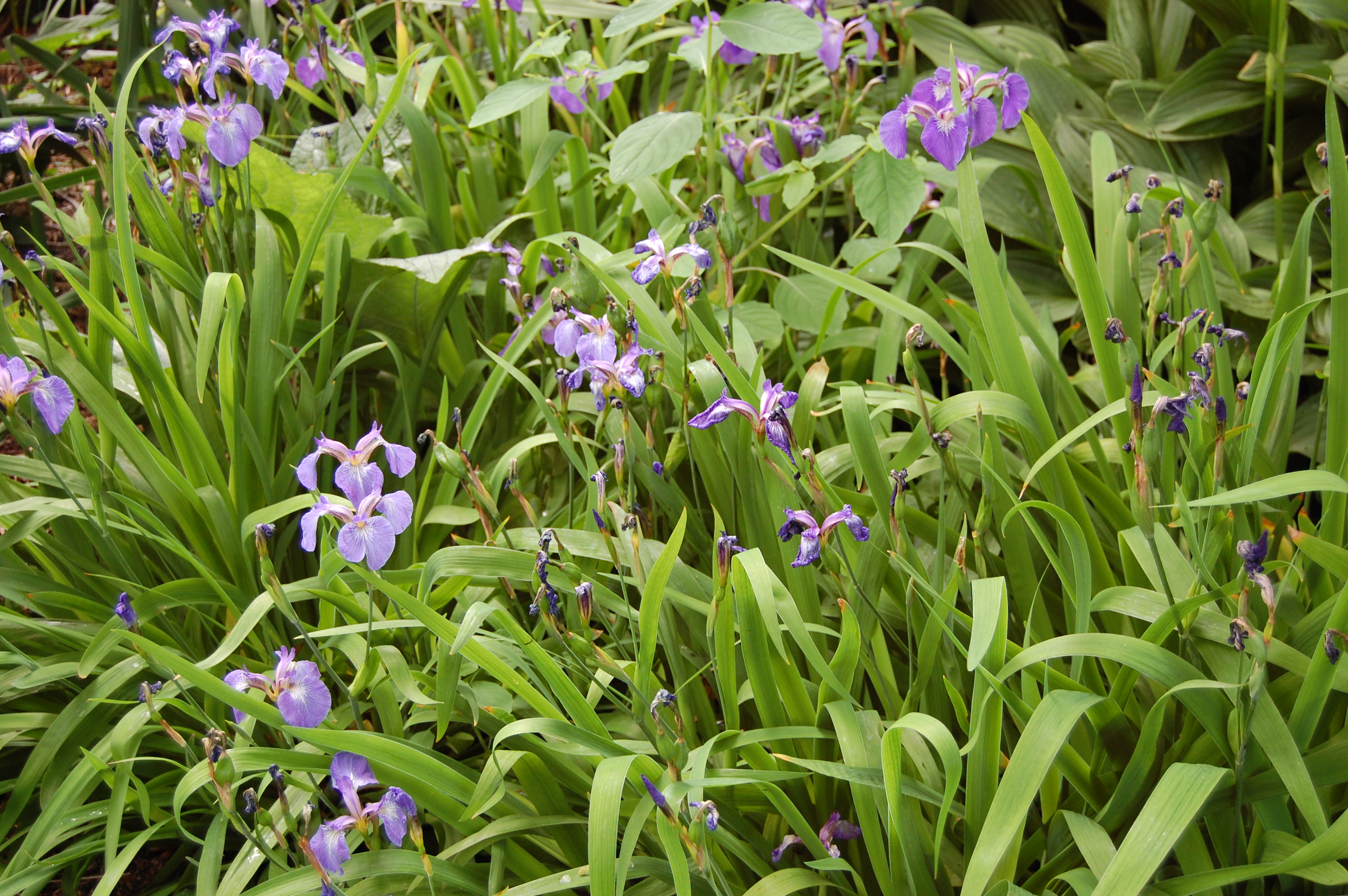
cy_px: 448
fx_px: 1908
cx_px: 674
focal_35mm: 51
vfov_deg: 26.4
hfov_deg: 38.9
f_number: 5
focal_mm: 34
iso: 400
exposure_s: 1/100
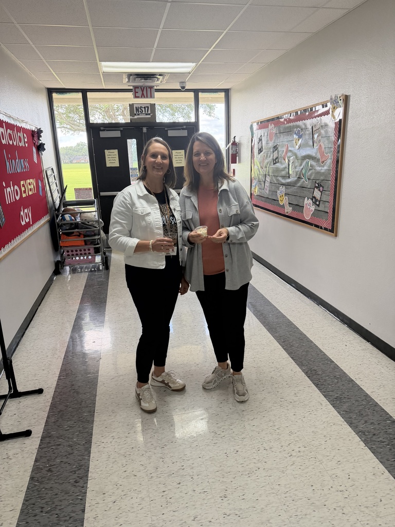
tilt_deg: -16.0
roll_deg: +1.3
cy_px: 264
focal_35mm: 24
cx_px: 198
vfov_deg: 71.6
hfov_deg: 56.8
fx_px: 365
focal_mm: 6.76
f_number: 1.78
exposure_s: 1/154
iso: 200
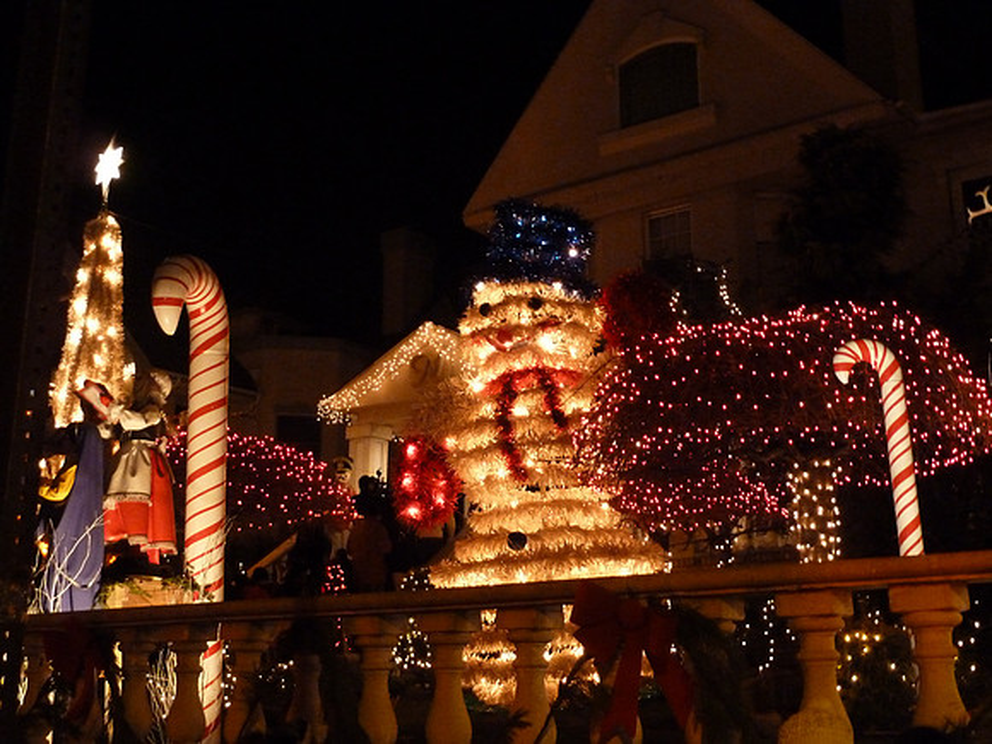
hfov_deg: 42.9
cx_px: 496
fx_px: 1261
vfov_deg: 32.9
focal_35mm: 44
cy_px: 372
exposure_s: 1/10
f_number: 3.7
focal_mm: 7.3
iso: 800
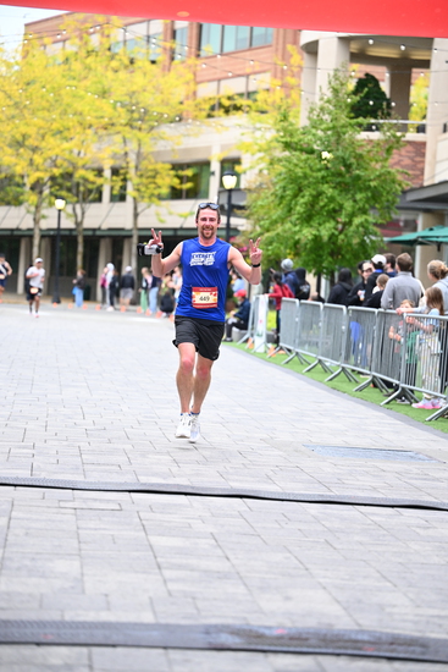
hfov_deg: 14.7
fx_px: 1735
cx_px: 224
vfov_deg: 21.9
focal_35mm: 93
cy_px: 336
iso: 1250
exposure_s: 1/1600
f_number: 2.8
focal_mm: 93
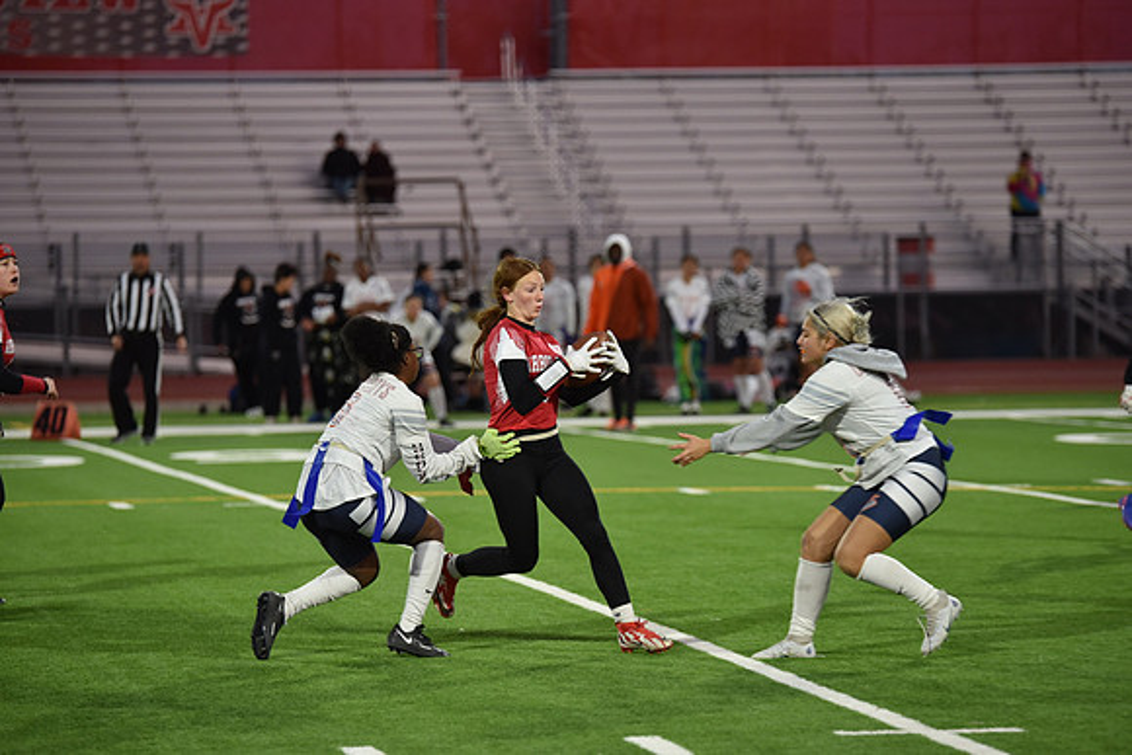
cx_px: 566
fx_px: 5818
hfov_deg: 11.1
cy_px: 378
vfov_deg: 7.4
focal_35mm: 185
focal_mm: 185
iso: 1600
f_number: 2.8
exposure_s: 1/500
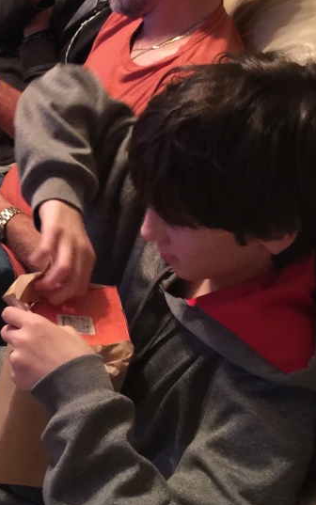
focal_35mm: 61
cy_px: 175
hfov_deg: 20.9
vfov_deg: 33.2
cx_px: 39
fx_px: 840
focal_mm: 4.15
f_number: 2.2
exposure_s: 1/4
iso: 100
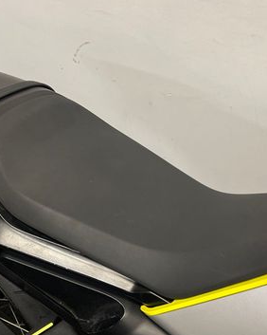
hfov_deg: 32.6
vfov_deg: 40.3
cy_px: 190
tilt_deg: -45.1
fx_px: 455
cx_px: 111
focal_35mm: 46
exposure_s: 1/50
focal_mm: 5.1
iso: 100
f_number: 1.6
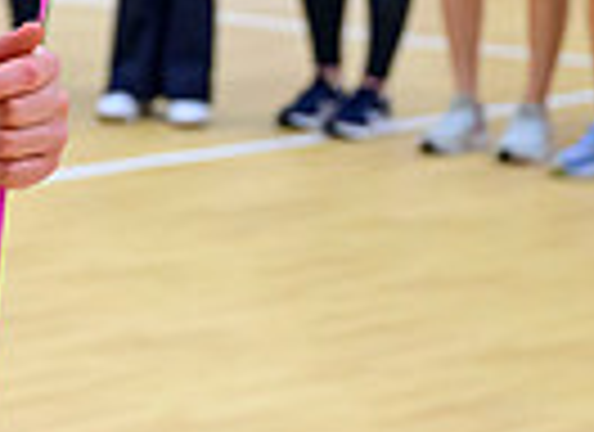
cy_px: -101
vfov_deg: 6.5
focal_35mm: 224
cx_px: -578
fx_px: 3802
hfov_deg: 8.5
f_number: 4
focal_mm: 48
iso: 5000
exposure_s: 1/640
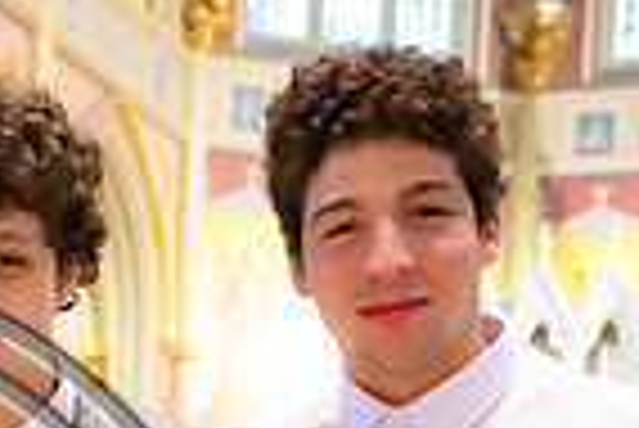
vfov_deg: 11.2
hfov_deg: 16.8
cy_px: 759
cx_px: -212
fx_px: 2026
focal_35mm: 114
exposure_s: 1/100
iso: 10000
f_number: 2.8
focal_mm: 28
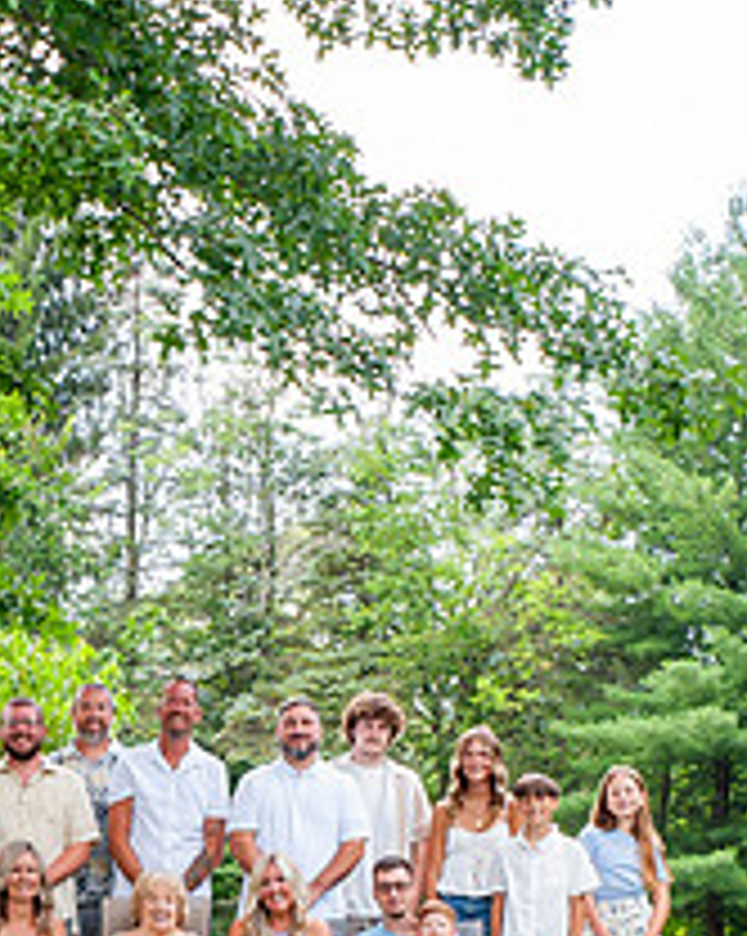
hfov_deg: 12.0
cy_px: 805
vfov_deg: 14.9
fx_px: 3543
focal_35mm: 128
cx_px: 286
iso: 800
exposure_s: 1/100
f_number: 14
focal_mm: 42
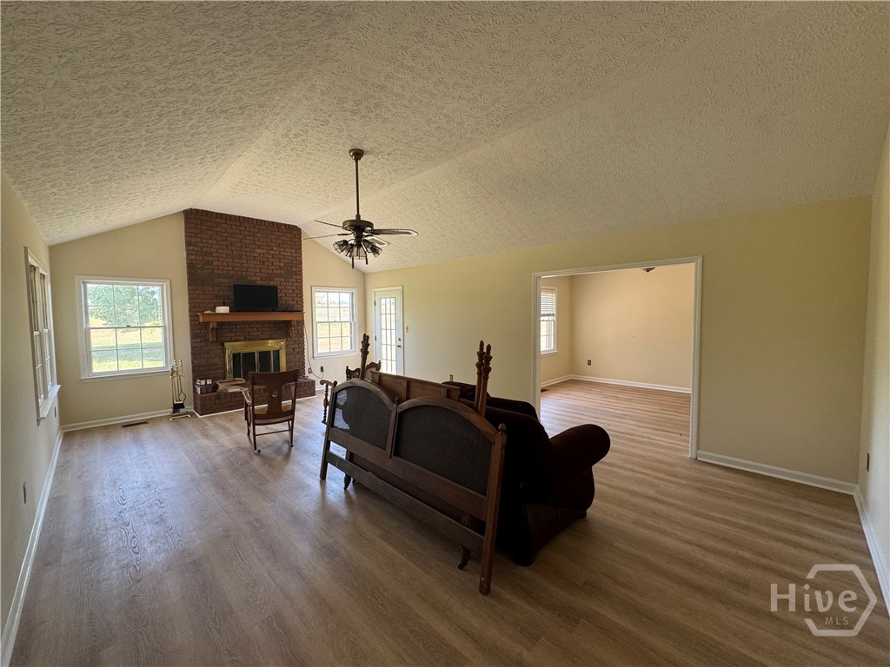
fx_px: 360
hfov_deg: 102.1
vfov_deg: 85.7
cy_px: 334
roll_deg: +0.2
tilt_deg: -3.6
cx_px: 445
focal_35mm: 14
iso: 125
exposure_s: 1/99
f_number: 2.2
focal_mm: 2.22
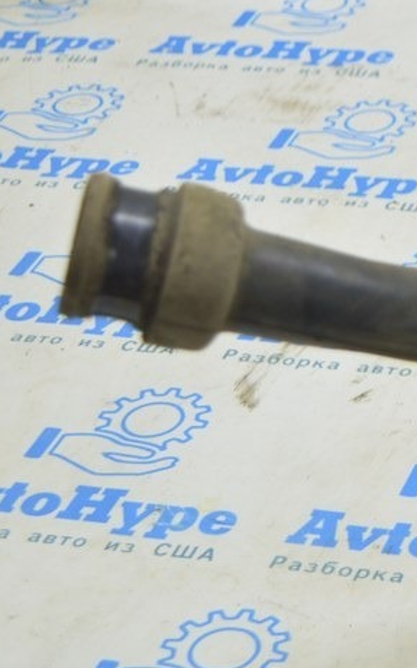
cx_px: 636
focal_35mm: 129
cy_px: 330
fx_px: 2346
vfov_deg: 16.2
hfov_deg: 9.8
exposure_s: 1/20
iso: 400
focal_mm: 38
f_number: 5.6
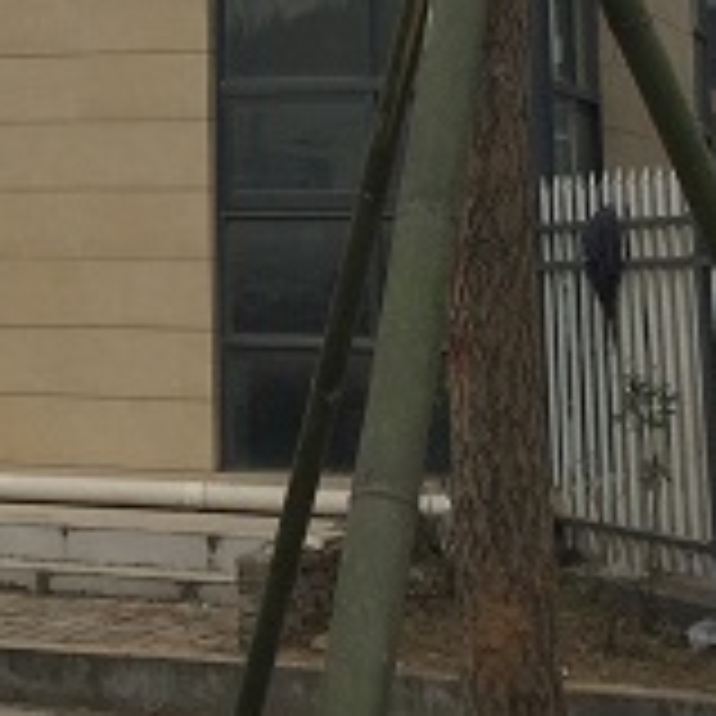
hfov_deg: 14.1
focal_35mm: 119
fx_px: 2785
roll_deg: -2.3
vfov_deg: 14.1
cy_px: -173
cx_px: -216
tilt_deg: +8.0
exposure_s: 1/1883
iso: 32
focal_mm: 4.15
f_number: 2.2
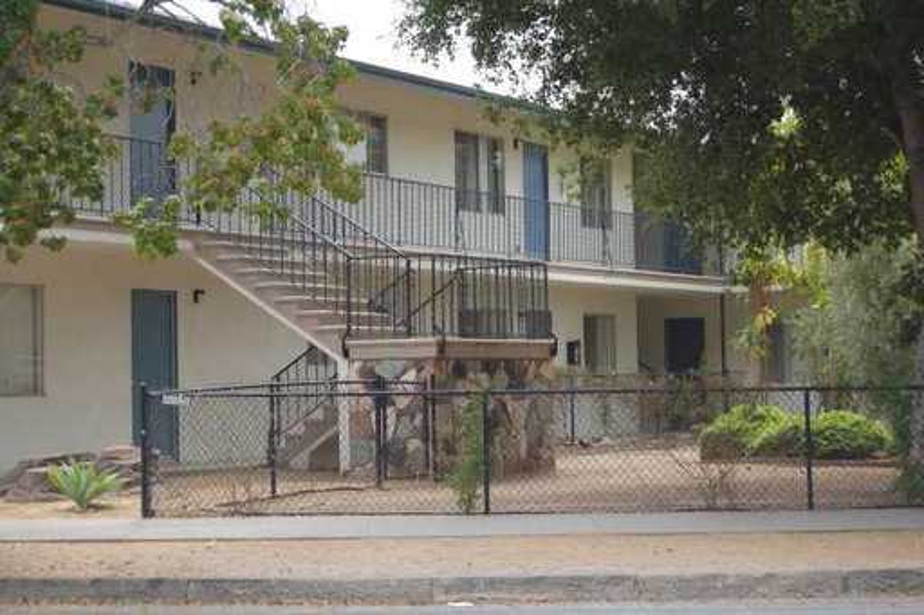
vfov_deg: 18.9
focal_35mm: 72
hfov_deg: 28.1
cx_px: 462
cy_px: 308
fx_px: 1847
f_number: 5.6
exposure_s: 1/250
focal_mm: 48
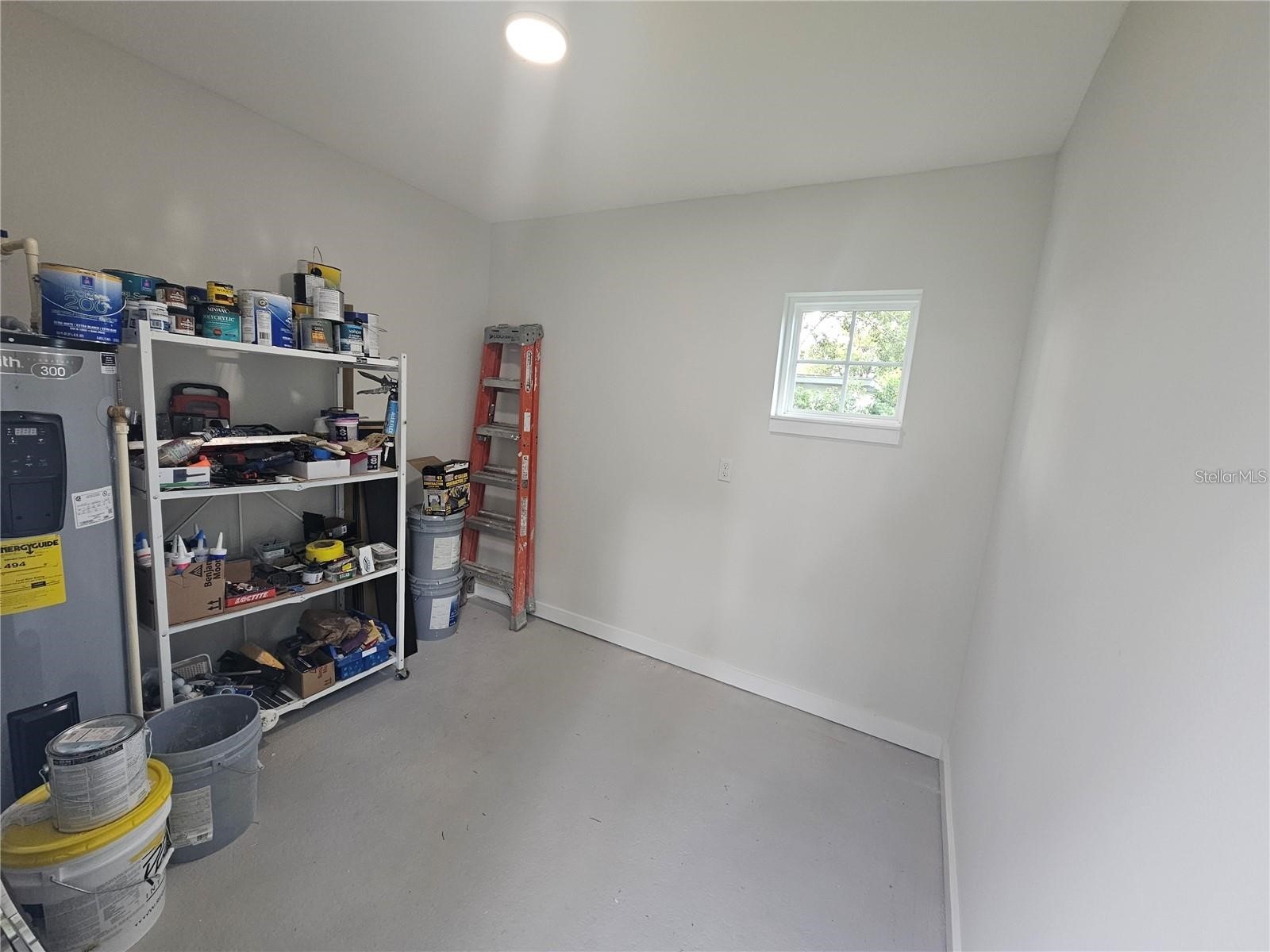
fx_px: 477
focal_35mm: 13
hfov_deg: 106.2
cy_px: 476
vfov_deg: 89.9
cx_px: 635
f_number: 2.2
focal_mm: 2.2
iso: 160
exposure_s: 1/60
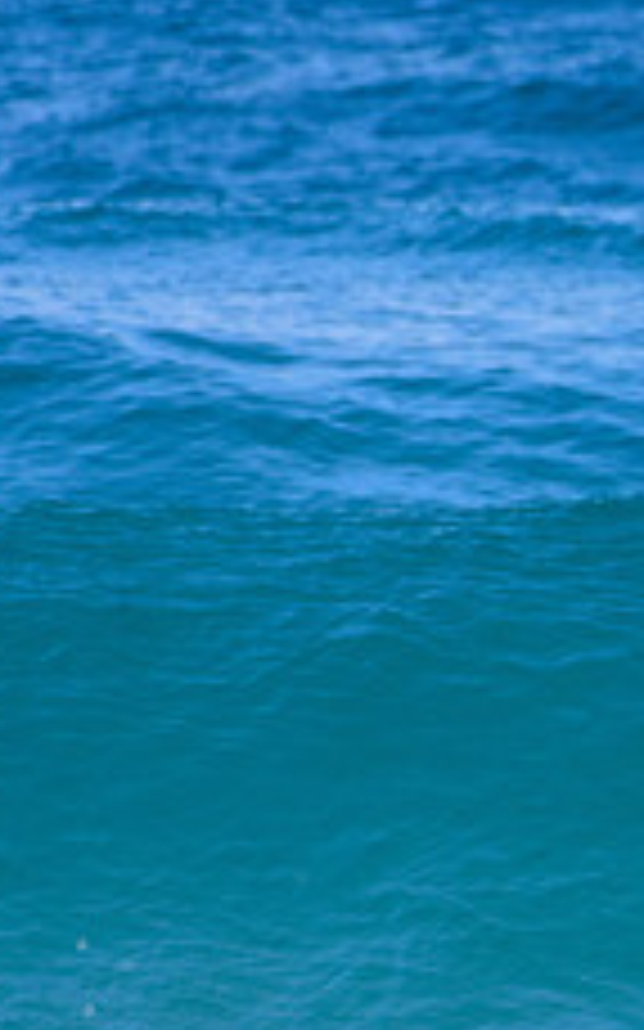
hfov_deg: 0.7
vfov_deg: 1.1
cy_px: 704
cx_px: 1202
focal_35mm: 1934
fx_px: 54344
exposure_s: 1/2000
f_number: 5.6
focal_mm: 500
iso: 450
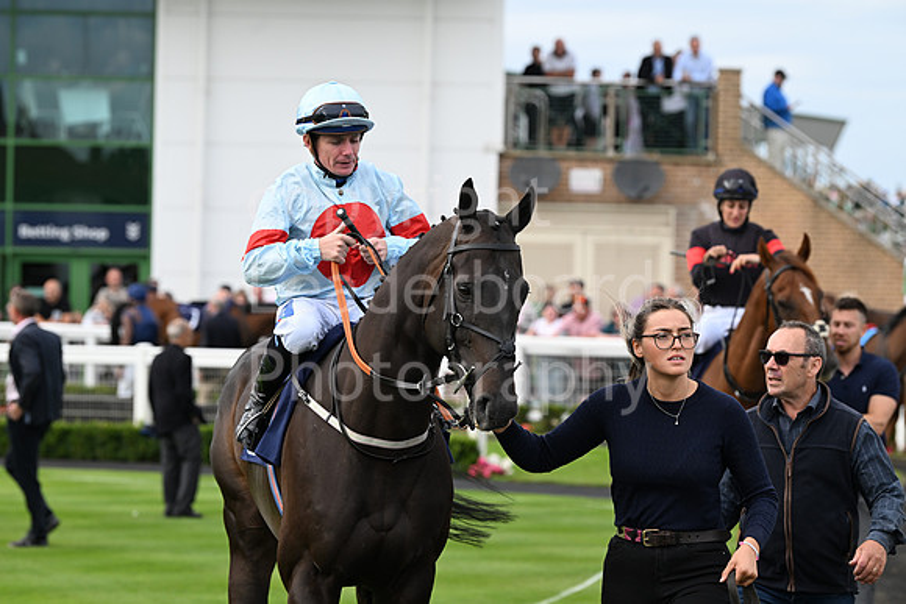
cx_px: 453
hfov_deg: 12.4
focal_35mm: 165
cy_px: 302
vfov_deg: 8.3
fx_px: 4153
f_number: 5.6
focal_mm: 165
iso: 500
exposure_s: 1/1000
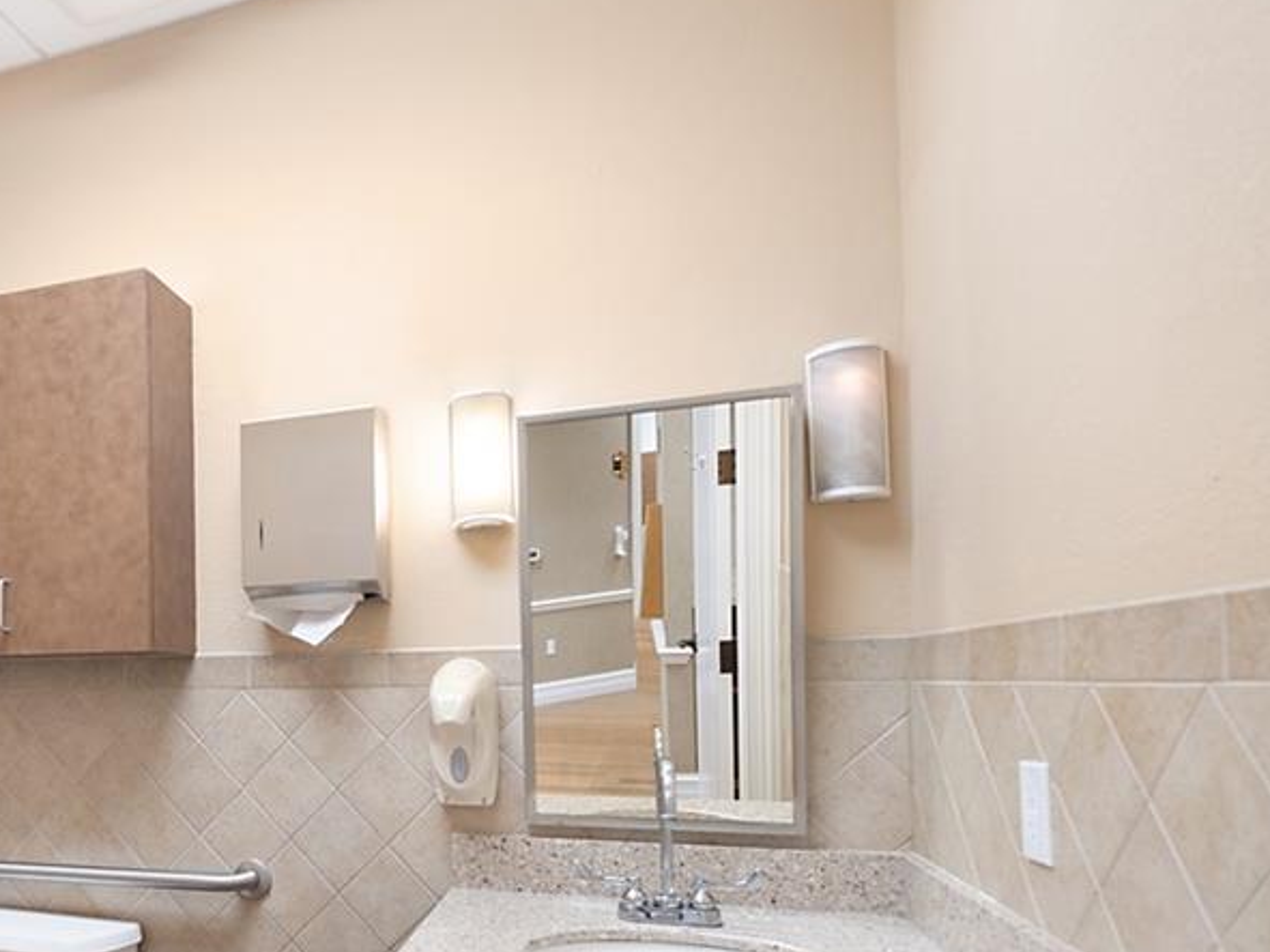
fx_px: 917
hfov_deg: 63.5
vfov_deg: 53.2
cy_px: 670
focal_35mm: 25
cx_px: 258
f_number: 4
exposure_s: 1/8
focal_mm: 10
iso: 200
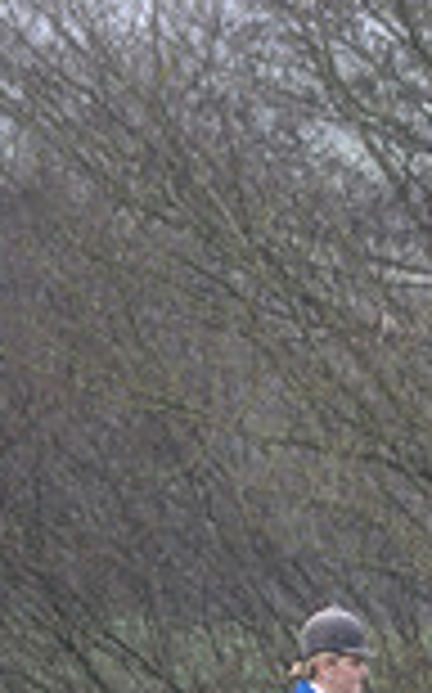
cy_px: 738
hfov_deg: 1.7
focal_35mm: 766
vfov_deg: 2.7
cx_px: 990
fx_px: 14457
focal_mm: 200
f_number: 2.8
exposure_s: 1/800
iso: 1600
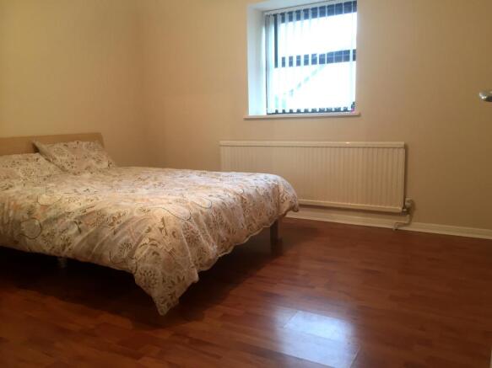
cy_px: 184
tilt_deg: -9.0
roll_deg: +0.9
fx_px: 412
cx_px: 246
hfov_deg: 61.7
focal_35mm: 29
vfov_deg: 48.2
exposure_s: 1/33
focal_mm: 4.15
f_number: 2.2
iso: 80
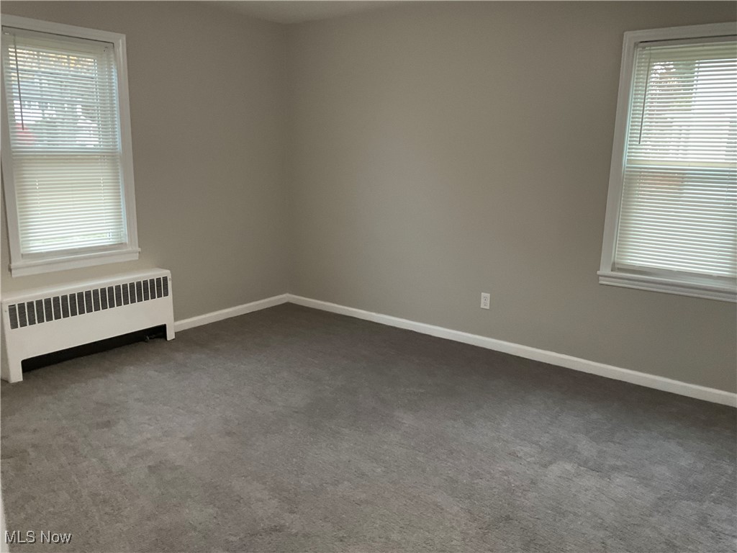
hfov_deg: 61.7
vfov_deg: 48.2
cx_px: 368
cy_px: 276
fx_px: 617
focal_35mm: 29
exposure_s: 1/40
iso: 250
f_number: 1.8
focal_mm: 3
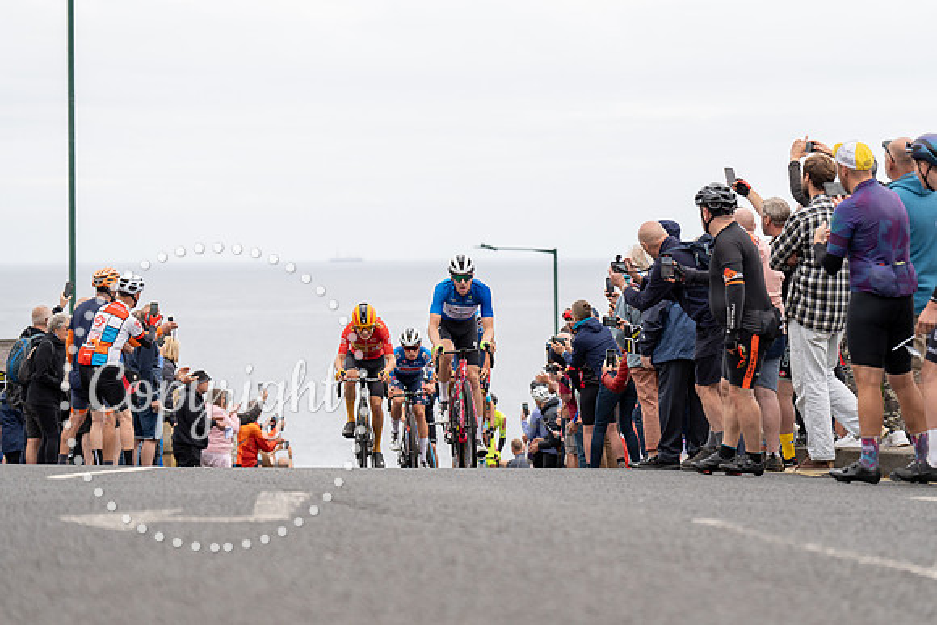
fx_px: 3441
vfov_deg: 10.4
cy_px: 312
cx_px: 468
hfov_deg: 15.5
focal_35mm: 132
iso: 320
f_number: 3.5
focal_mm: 126
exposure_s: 1/1000
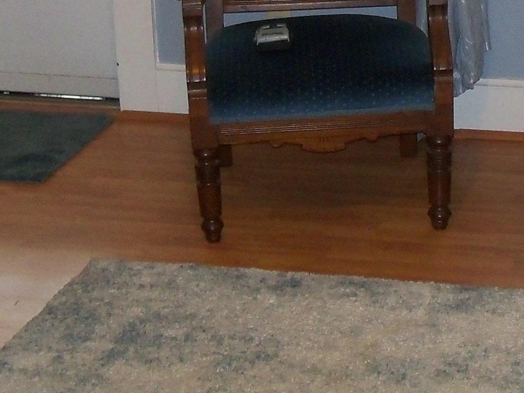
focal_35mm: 109
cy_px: 8
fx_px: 1650
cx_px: 535
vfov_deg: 13.4
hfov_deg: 17.6
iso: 200
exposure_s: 1/30
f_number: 3.5
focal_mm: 6.2
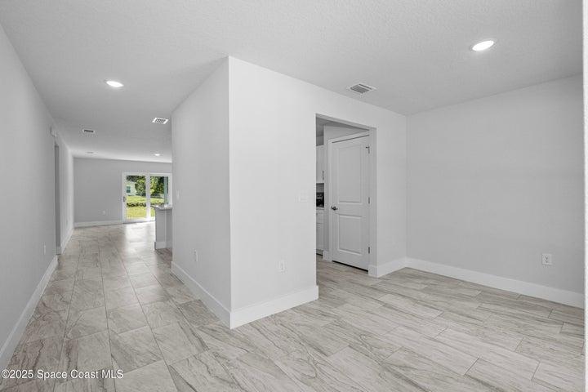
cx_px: 294
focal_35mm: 15
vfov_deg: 77.3
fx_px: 245
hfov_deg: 100.4
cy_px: 196
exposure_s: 1/60
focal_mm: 10
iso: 400
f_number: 8
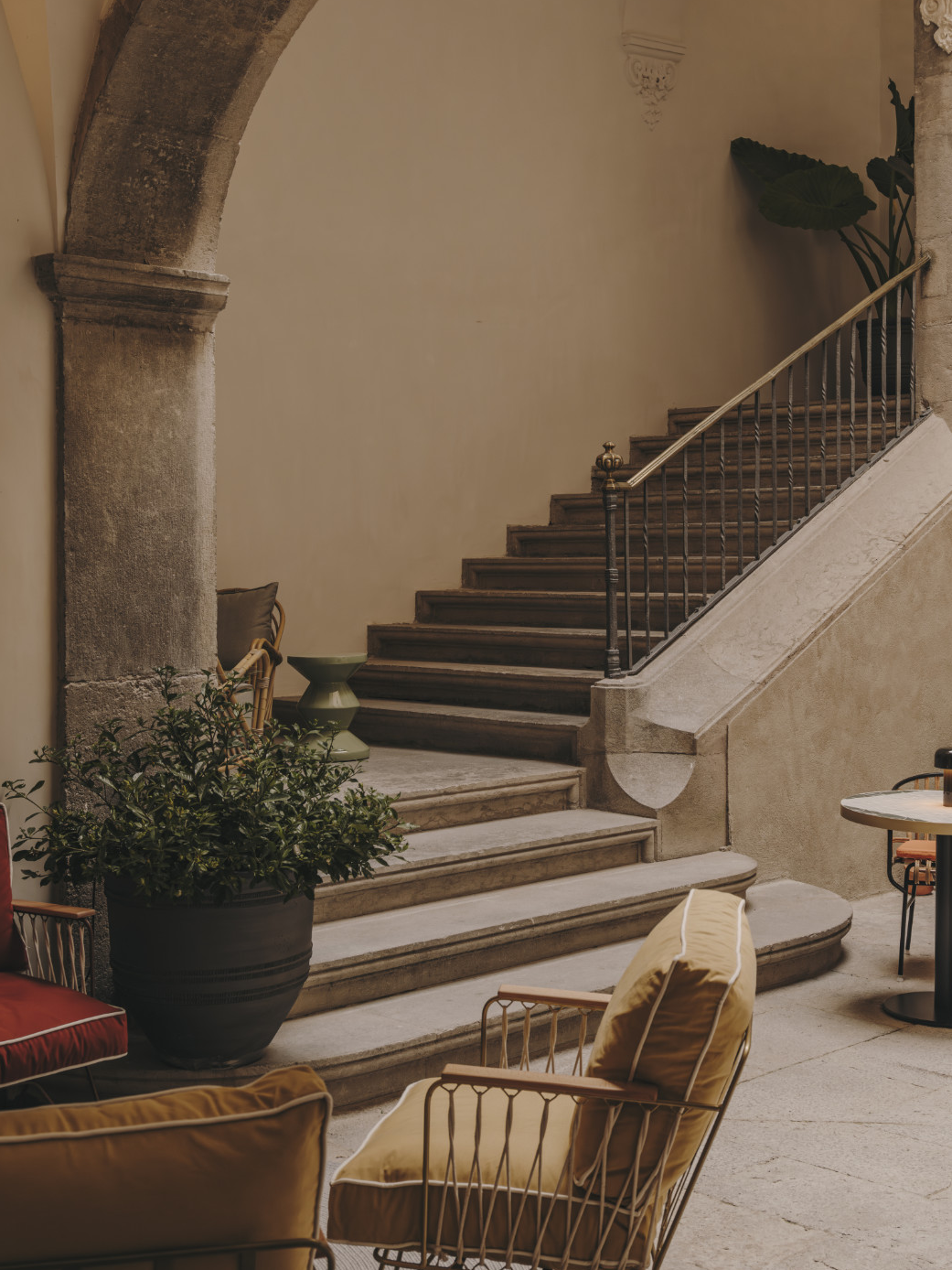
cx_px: 573
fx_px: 1797
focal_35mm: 49
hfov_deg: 29.6
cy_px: 411
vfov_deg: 38.4
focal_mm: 42.5
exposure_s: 1/35
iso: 1250
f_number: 8
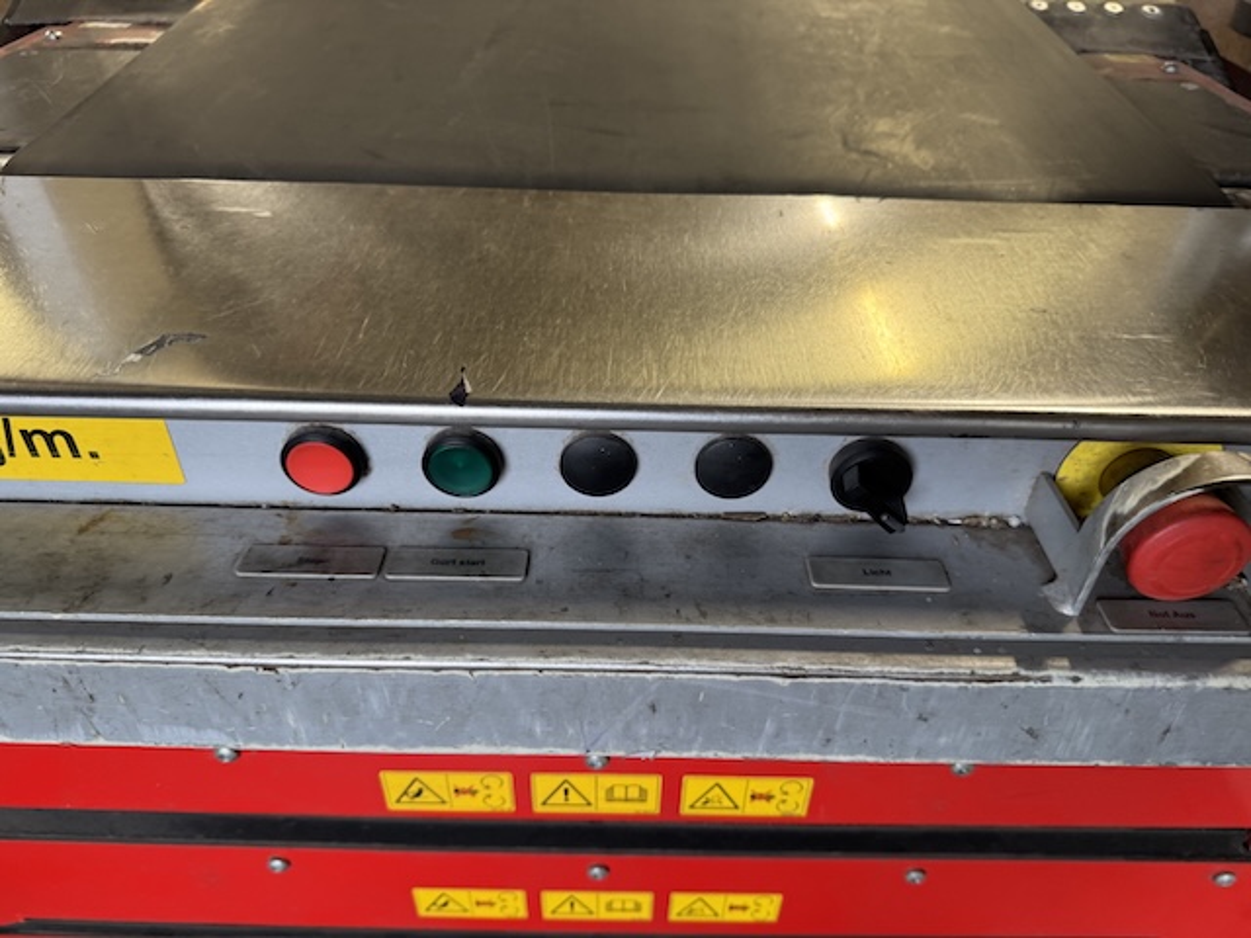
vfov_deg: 56.8
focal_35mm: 24
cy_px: 469
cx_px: 626
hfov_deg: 71.6
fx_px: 867
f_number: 1.78
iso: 125
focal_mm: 6.76
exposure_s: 1/50
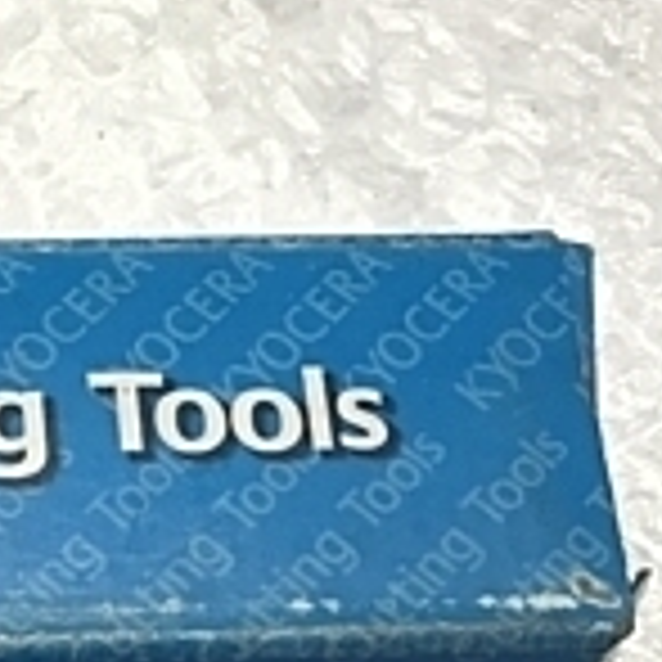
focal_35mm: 108
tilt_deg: -72.7
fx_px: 2337
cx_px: -302
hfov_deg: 15.1
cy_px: 977
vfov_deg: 15.0
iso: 40
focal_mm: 3.99
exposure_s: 1/24
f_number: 1.8
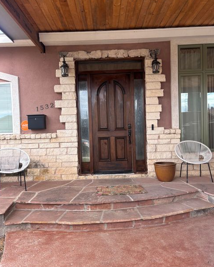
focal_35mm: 28
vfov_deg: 62.1
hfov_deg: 51.6
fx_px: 221
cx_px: 106
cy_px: 143
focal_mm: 5.96
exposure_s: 1/437
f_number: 1.6
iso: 50
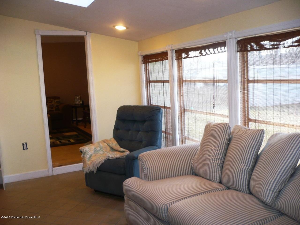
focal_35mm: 35
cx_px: 150
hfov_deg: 52.6
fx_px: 303
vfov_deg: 40.7
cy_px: 112
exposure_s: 1/30
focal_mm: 5.8
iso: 100
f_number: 2.8
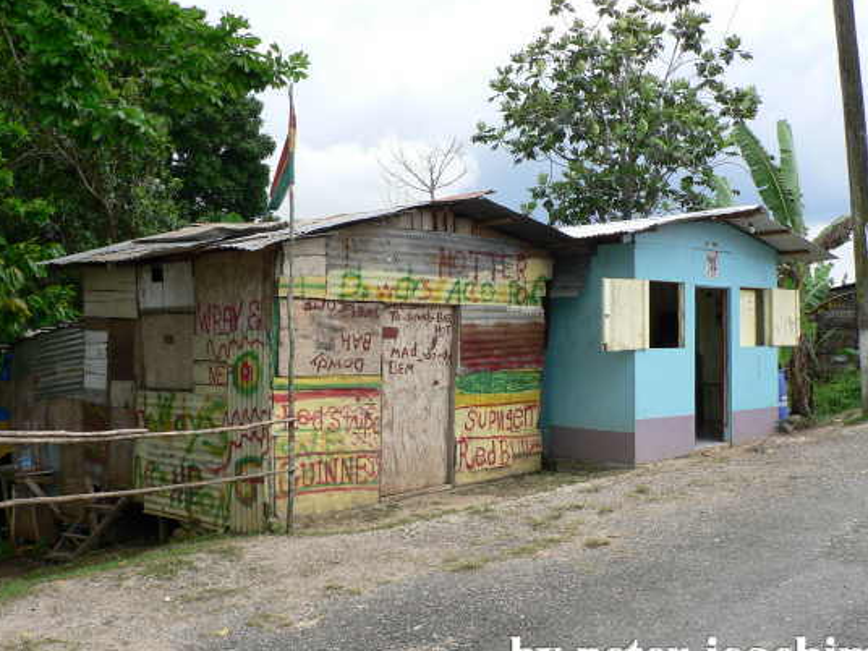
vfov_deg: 38.7
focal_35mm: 37
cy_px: 336
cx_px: 448
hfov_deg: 50.1
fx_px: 928
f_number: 4
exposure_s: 1/200
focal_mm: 6
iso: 64
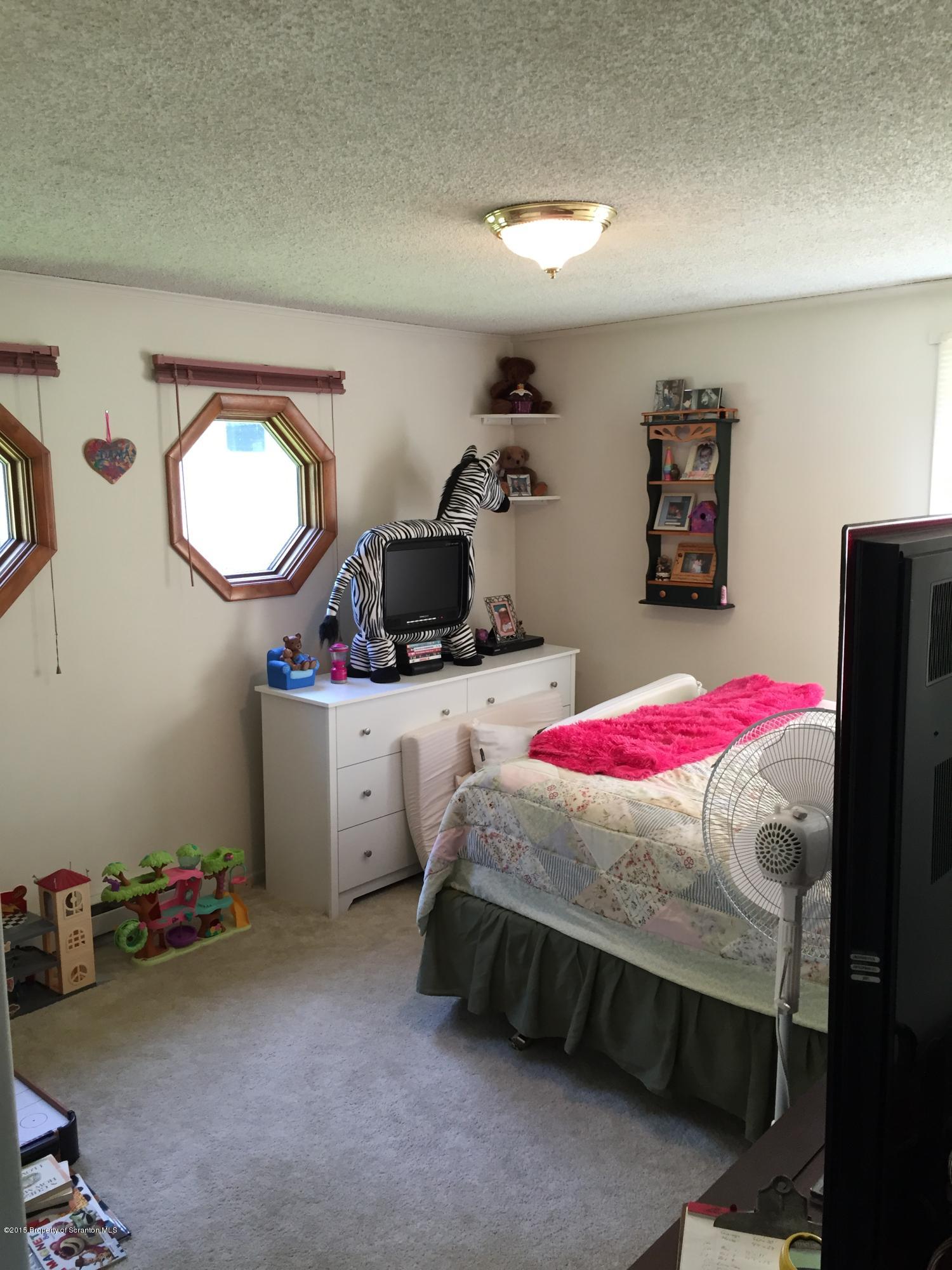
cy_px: 635
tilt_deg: -9.1
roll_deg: +0.2
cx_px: 476
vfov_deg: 61.7
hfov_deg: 48.2
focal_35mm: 29
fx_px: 1063
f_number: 2.2
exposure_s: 1/30
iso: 40
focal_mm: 4.15
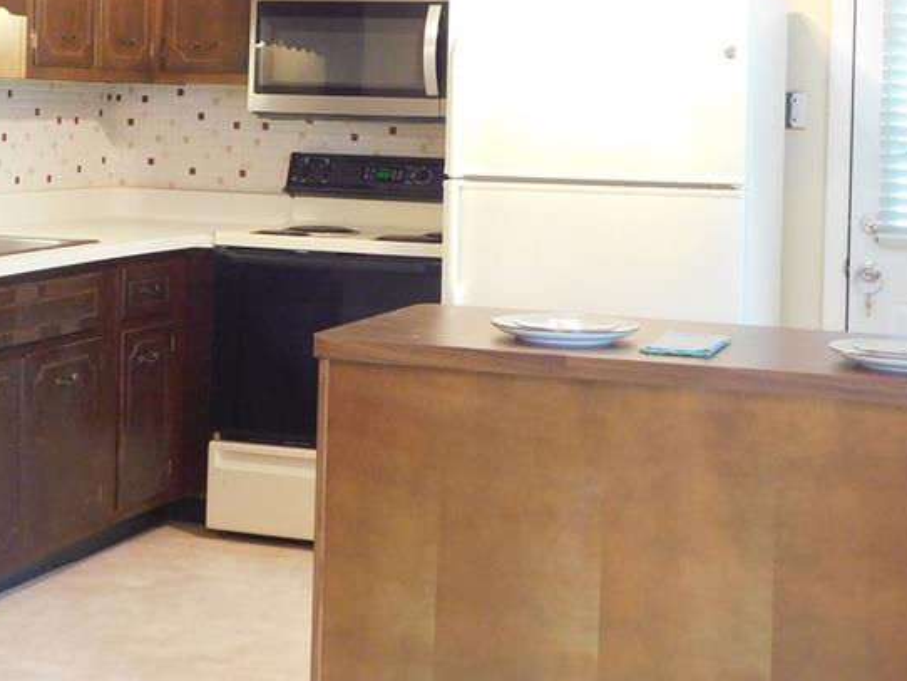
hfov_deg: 28.5
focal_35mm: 68
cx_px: 437
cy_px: 119
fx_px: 1783
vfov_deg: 21.3
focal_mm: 6.3
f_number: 3.5
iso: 400
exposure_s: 1/8
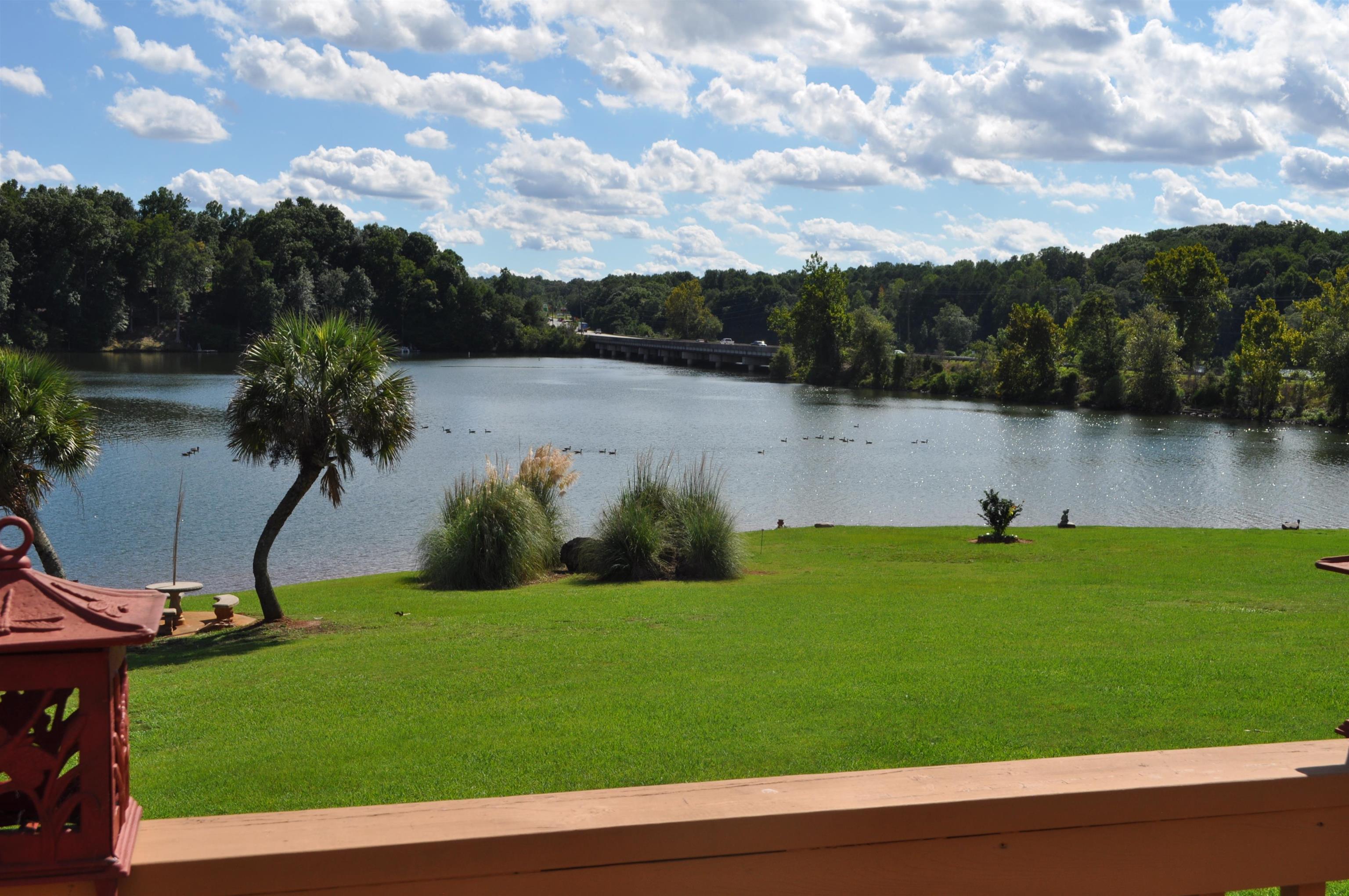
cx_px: 674
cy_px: 448
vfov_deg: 34.1
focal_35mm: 39
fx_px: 1460
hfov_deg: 49.6
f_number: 11
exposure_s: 1/500
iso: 200
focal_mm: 26
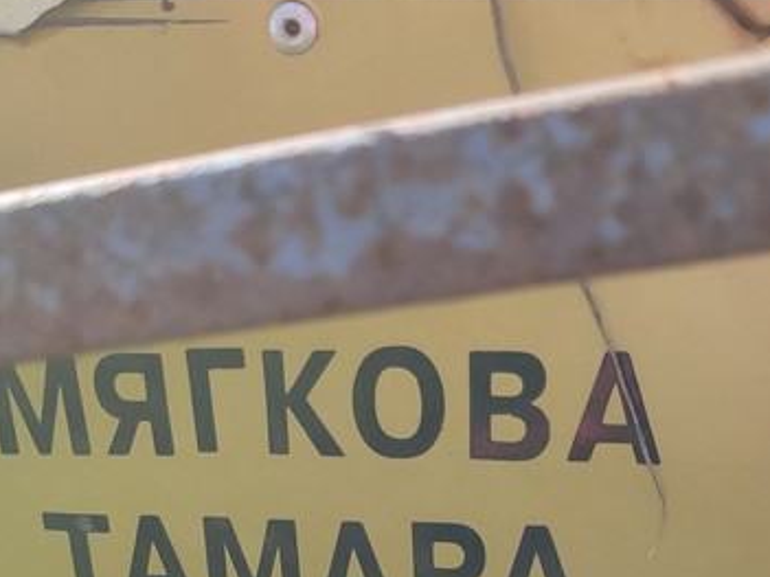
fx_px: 1267
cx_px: 347
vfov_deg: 24.6
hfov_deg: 33.8
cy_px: 555
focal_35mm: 57
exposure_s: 1/205
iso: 50
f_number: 1.9
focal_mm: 6.04
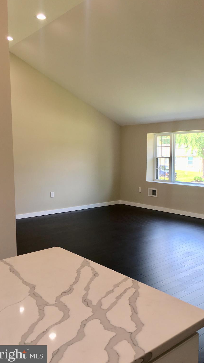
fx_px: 308
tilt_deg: -5.1
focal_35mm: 32
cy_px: 181
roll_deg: -0.7
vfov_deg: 61.0
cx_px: 125
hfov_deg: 36.5
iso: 25
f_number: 2.2
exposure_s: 1/40
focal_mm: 4.15
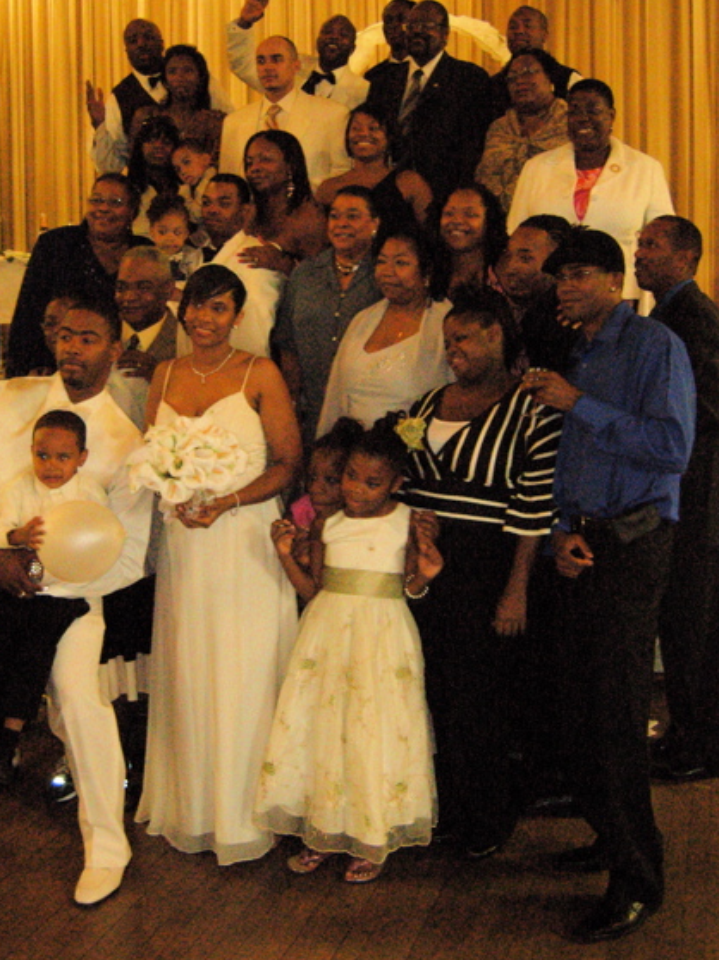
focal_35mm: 43
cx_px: 323
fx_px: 1192
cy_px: 439
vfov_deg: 43.8
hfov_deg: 33.5
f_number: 2.7
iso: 400
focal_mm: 7.5
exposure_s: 1/43.9
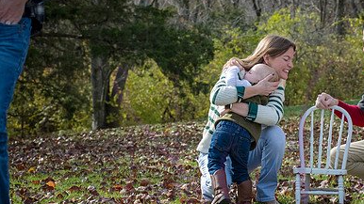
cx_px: 272
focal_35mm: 126
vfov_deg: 9.6
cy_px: 80
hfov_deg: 16.9
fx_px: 1216
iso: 400
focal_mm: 80
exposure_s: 1/500
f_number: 7.1
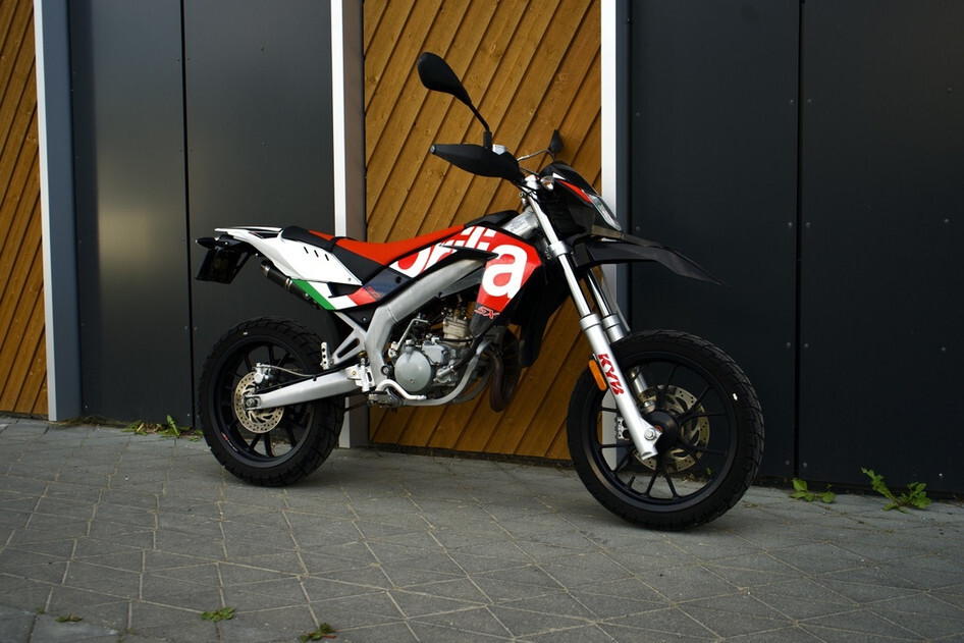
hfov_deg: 54.4
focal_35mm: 35
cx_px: 482
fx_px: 937
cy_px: 322
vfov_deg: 37.9
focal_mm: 35
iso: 250
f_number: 4
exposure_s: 1/160
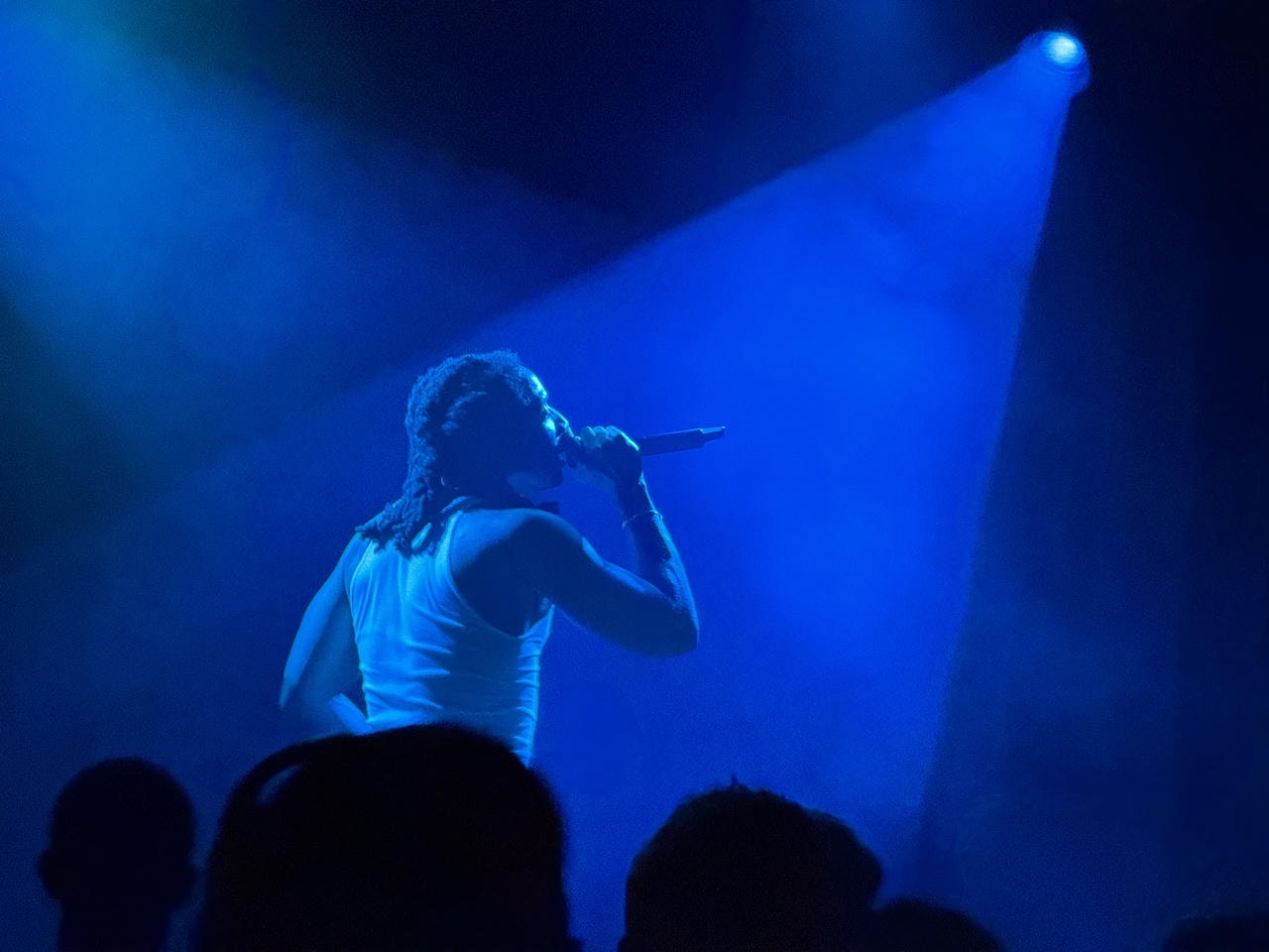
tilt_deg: +1.3
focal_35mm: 120
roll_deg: -2.5
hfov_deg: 16.4
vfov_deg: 12.3
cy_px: 476
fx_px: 4399
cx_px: 634
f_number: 2.8
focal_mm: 15.66
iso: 1000
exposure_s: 1/40
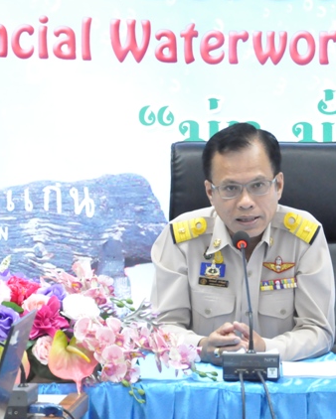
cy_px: 209
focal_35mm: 224
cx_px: 237
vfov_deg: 8.6
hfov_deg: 6.9
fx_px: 2779
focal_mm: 105
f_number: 9
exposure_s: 1/80
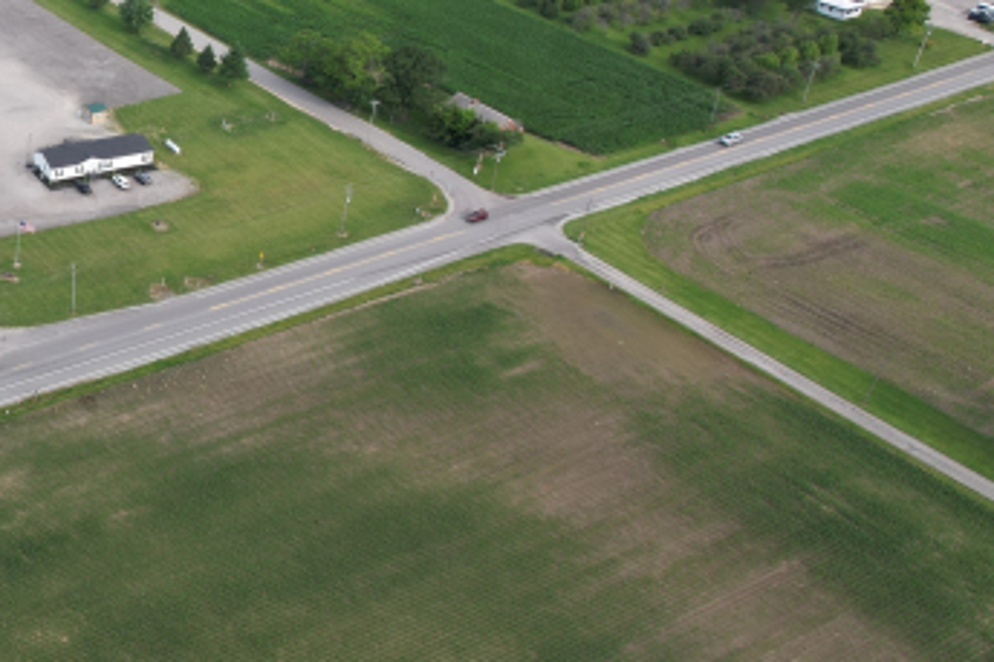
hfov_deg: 36.2
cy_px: 272
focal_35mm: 48
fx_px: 1325
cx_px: -40
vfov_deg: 28.0
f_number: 2.8
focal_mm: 8.38
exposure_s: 1/725
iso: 100
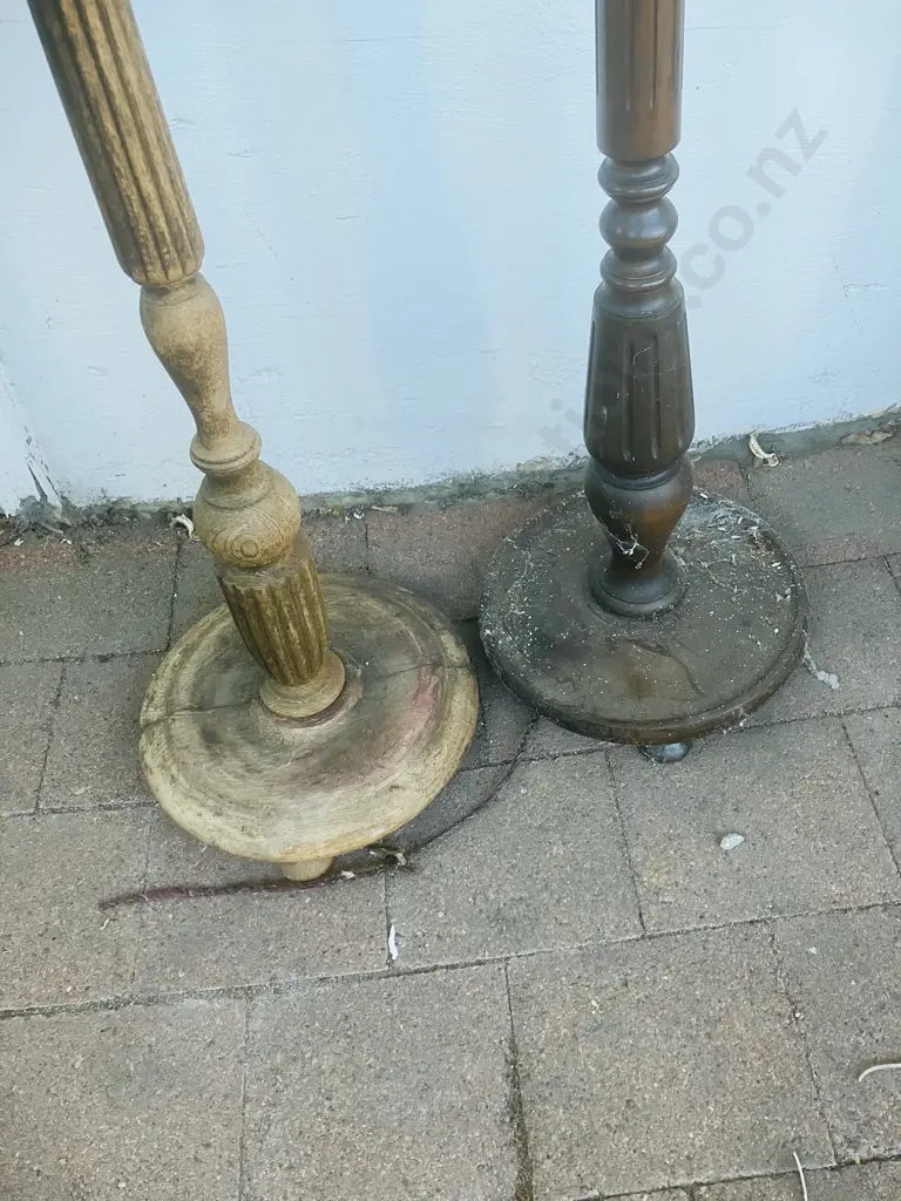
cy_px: 600
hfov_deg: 49.7
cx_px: 450
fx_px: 972
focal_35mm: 28
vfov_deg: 63.4
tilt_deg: -52.0
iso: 80
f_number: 1.8
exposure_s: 1/69
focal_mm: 3.99
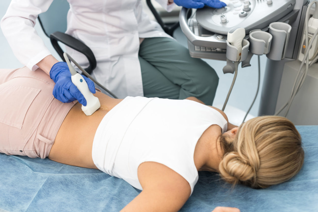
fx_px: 442
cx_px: 159
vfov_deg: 27.0
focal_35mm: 50
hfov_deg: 39.6
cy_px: 106
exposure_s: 1/200
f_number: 2.8
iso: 125
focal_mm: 50
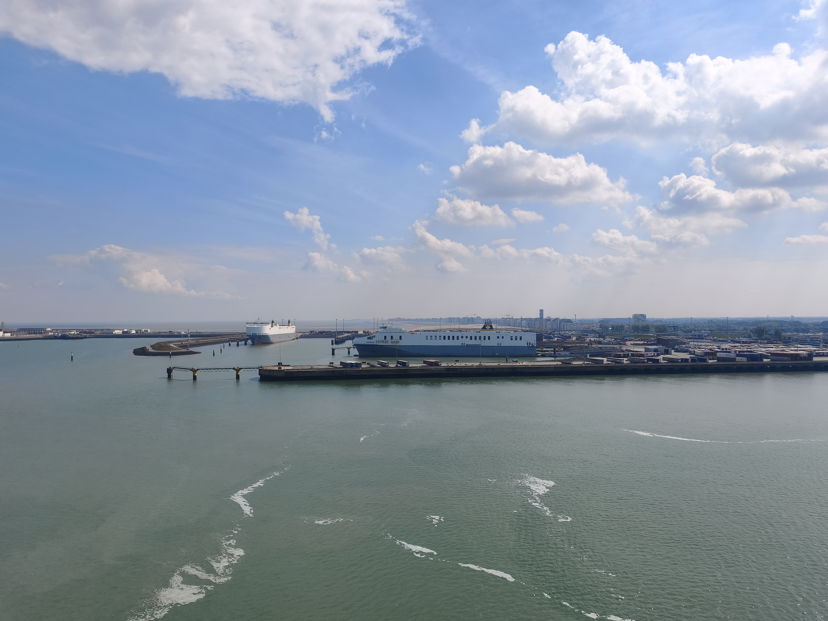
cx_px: 414
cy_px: 310
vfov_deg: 58.9
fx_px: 550
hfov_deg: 73.9
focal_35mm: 23
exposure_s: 1/5208
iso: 50
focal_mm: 6.45
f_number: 1.62
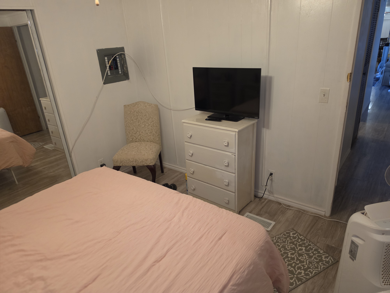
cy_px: 146
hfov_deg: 73.9
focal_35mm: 23
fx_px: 259
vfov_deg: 58.9
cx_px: 195
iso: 320
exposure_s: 1/120
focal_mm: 6.5
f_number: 1.4
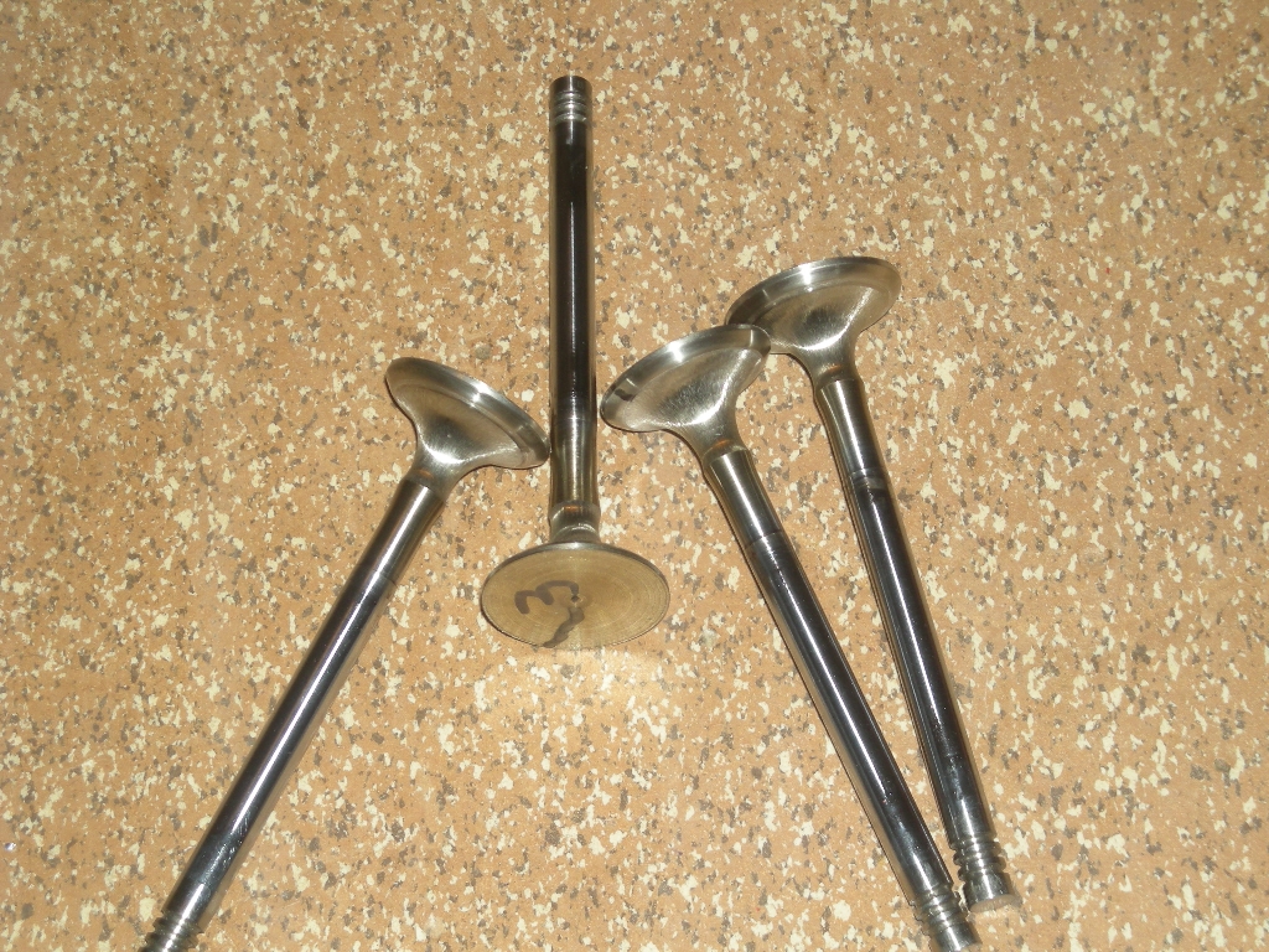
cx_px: 634
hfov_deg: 18.7
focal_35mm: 105
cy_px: 476
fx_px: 3849
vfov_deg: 14.1
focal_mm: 17.1
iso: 67
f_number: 4.7
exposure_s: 1/60
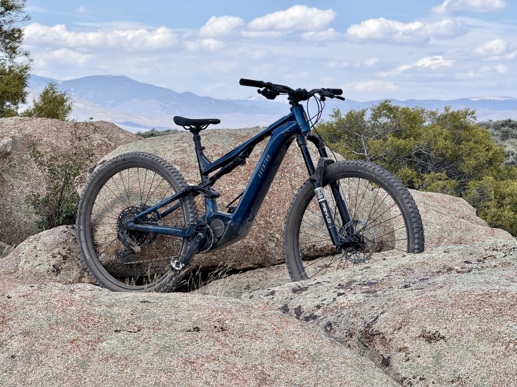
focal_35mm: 120
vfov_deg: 12.3
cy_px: 194
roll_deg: -1.4
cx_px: 258
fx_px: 1792
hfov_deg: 16.4
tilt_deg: -1.2
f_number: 2.8
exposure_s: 1/1318
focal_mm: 15.66
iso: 50
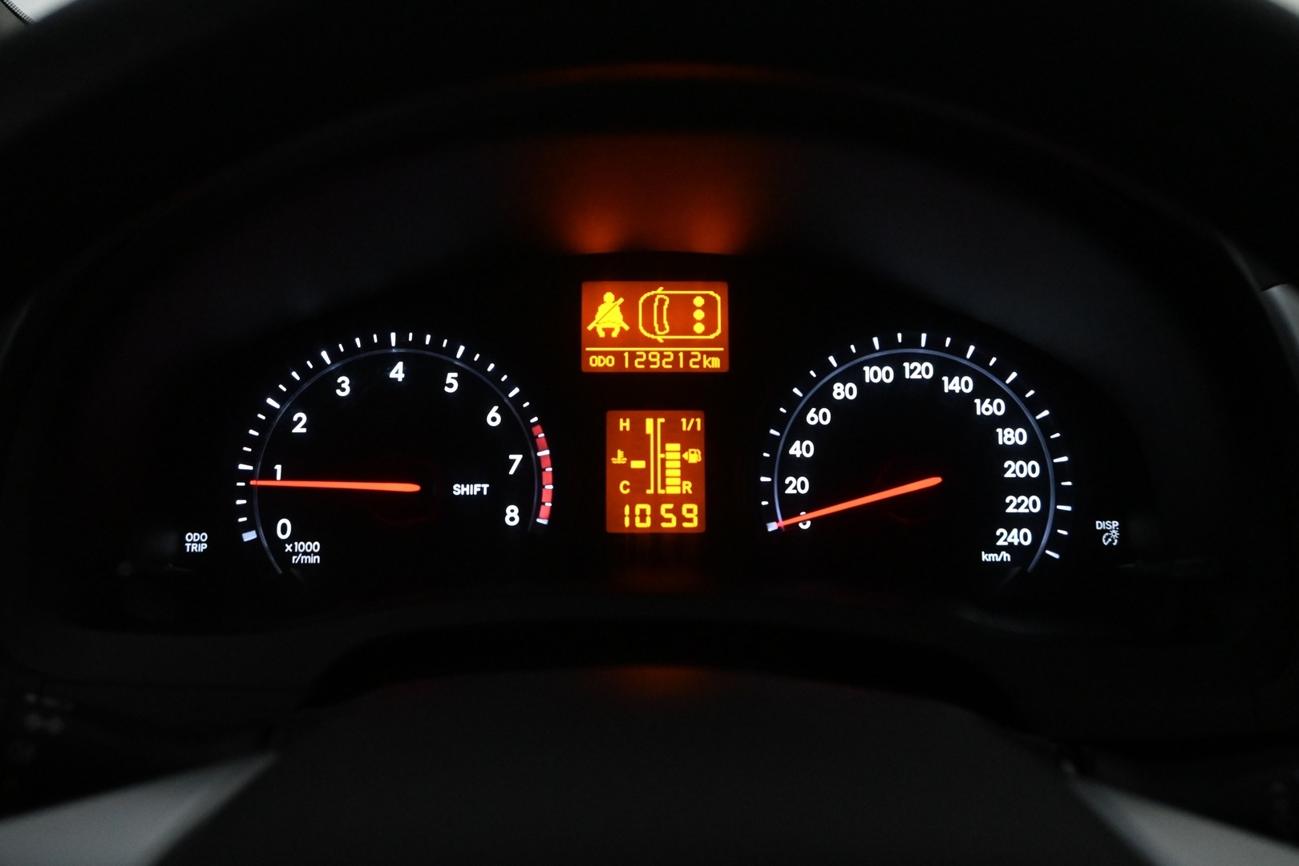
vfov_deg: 36.9
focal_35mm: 36
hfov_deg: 53.1
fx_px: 1299
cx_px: 650
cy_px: 433
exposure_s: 1/160
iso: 5000
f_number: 5
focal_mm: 24
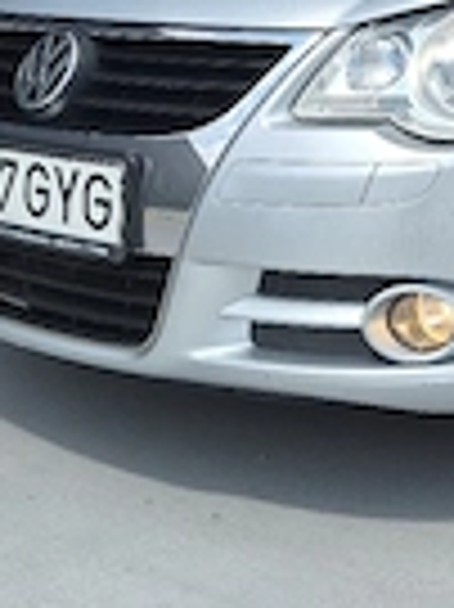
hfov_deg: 20.7
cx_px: 485
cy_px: -32
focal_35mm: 68
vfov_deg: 26.7
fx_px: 1191
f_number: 1.8
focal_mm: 5.4
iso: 80
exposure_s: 1/10000
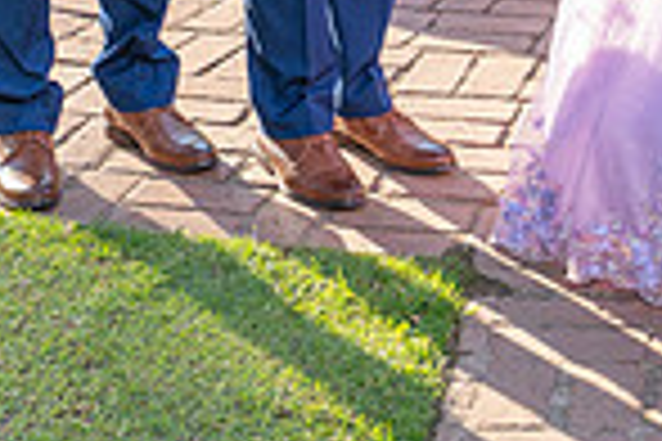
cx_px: 725
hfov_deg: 14.1
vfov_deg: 9.2
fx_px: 2611
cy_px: -385
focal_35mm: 142
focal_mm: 36
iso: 200
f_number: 5
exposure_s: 1/200
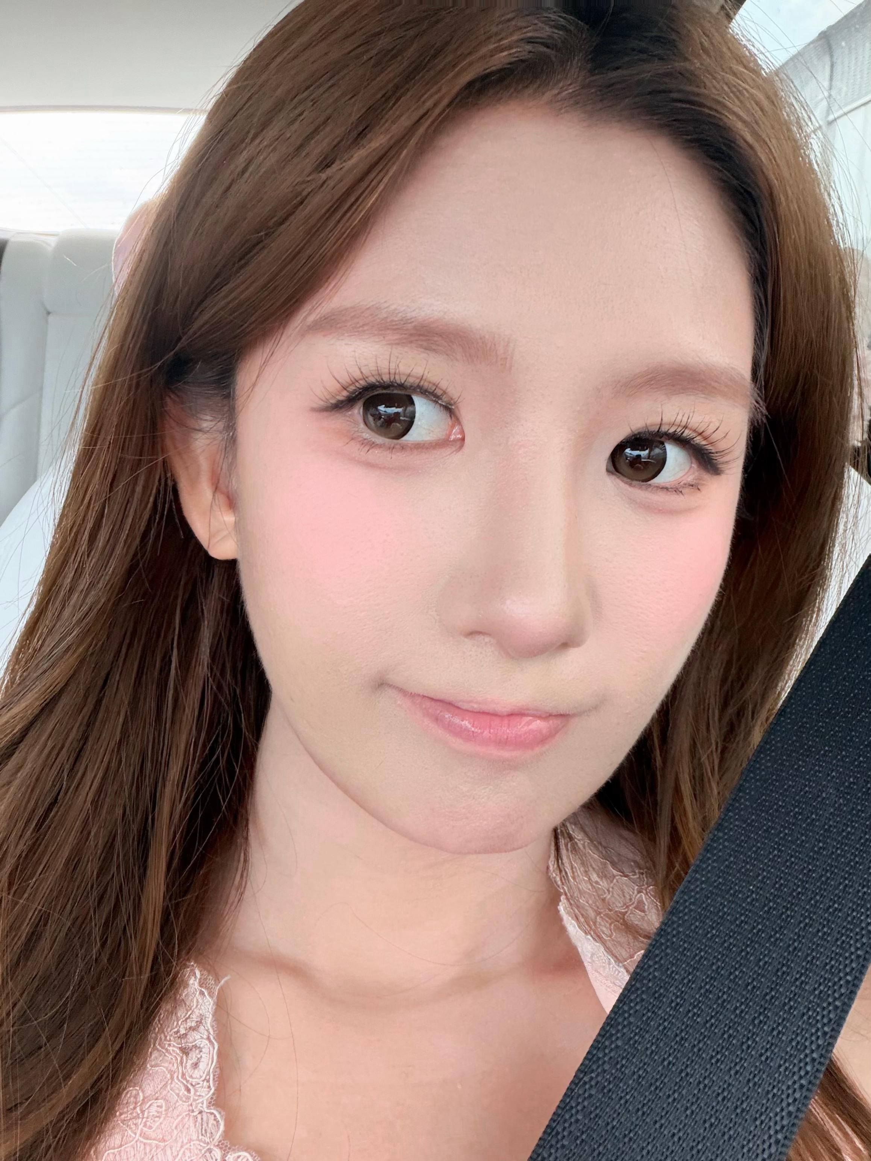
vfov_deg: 67.3
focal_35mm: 26
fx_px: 872
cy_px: 580
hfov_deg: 53.1
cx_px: 436
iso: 125
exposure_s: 1/60
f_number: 1.5
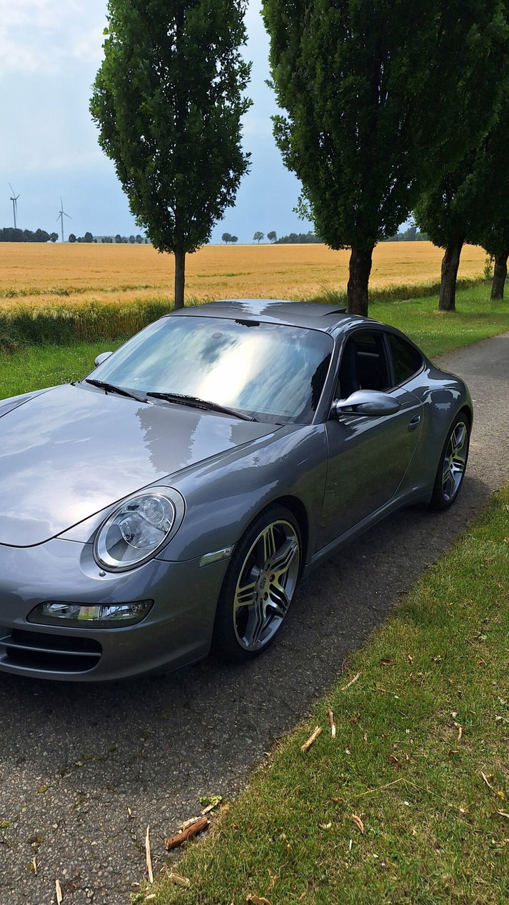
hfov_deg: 42.3
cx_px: 166
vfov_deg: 69.8
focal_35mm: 27
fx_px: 648
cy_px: 433
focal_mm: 5.54
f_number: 1.8
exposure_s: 1/4878
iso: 40
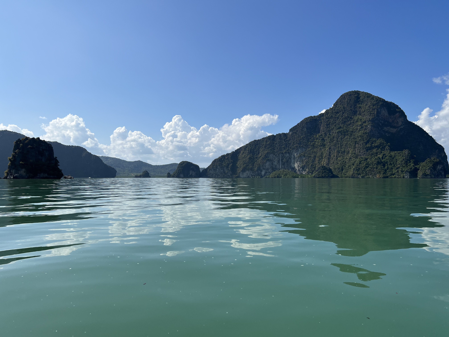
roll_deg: +0.1
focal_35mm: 26
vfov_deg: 53.1
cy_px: 168
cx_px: 224
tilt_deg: +0.4
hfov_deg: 67.3
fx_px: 337
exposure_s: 1/8000
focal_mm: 5.7
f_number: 1.5
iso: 50
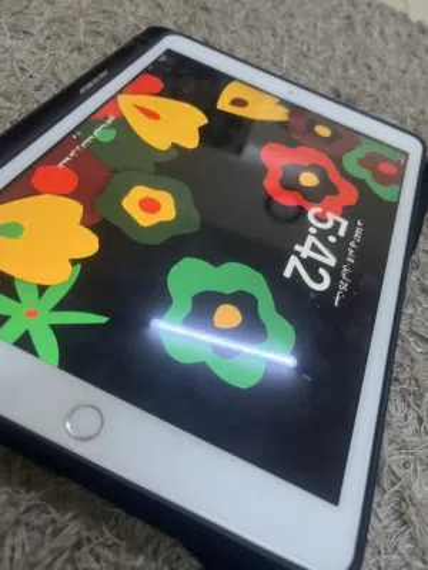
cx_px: 214
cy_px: 285
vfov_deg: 67.3
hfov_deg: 53.1
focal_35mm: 26
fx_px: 429
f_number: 1.6
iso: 400
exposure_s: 1/50
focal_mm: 5.1
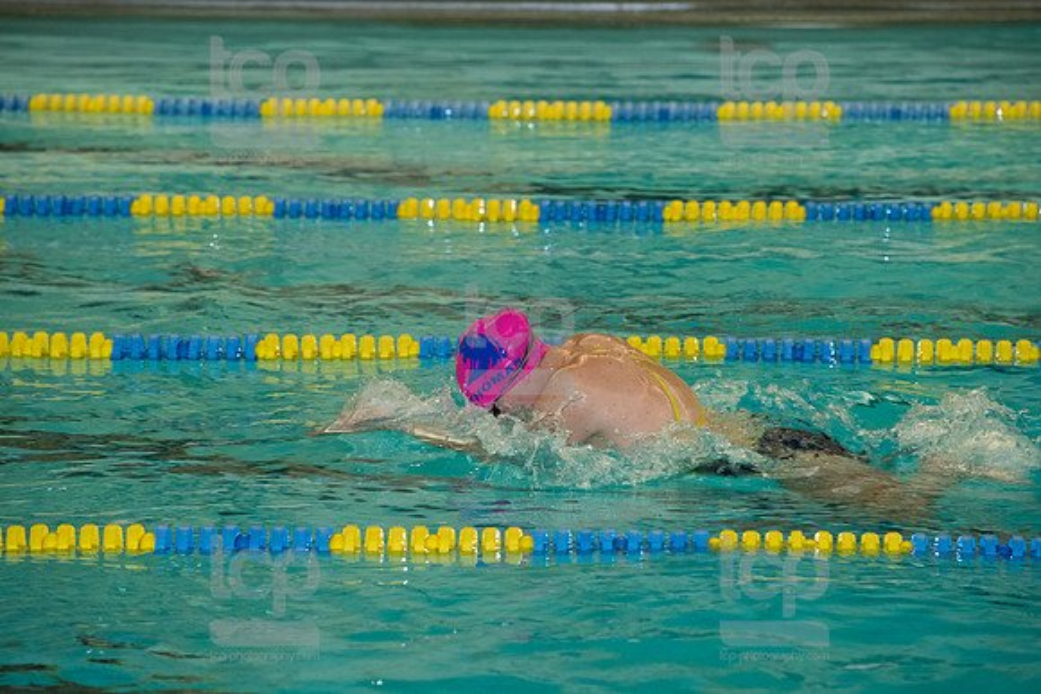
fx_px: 5784
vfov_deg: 6.9
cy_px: 347
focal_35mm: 200
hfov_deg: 10.3
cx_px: 520
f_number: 5.6
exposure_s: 1/250
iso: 2000
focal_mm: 200
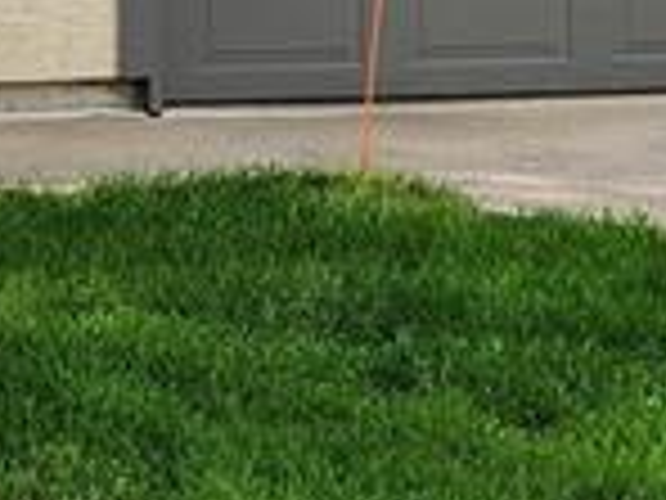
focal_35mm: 159
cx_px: -1008
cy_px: -119
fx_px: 3059
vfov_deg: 9.2
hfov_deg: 10.5
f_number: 1.8
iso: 20
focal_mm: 5.4
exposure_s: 1/559
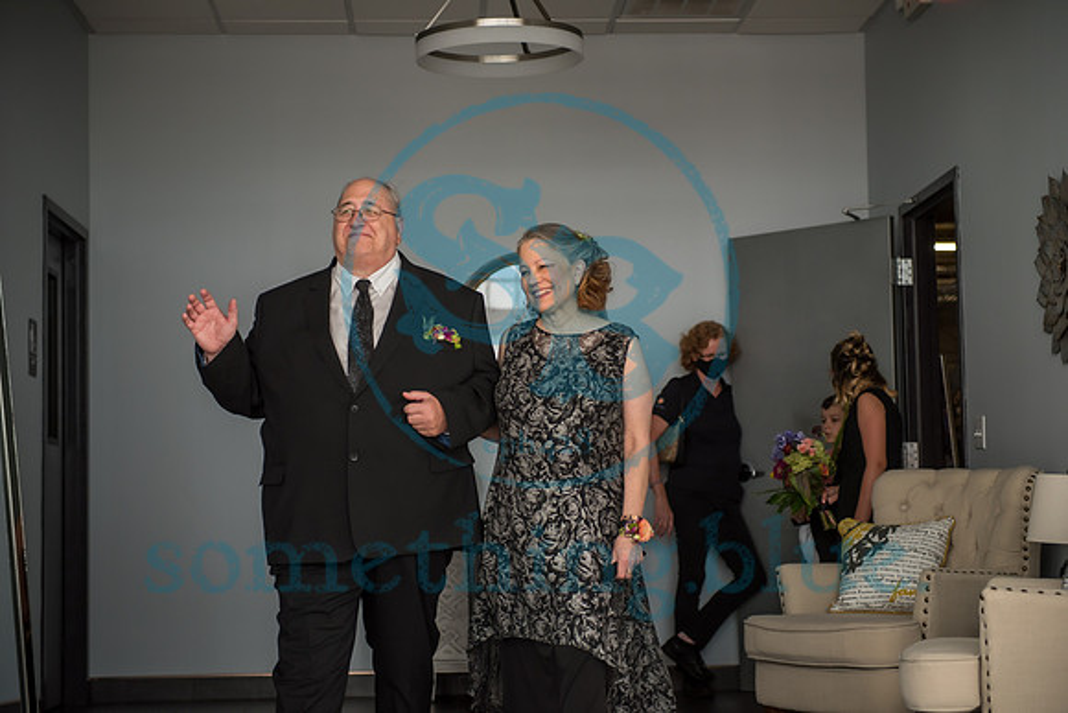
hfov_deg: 28.8
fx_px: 2077
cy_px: 356
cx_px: 534
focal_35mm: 70
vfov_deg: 19.5
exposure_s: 1/250
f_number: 2.8
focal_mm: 70
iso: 400
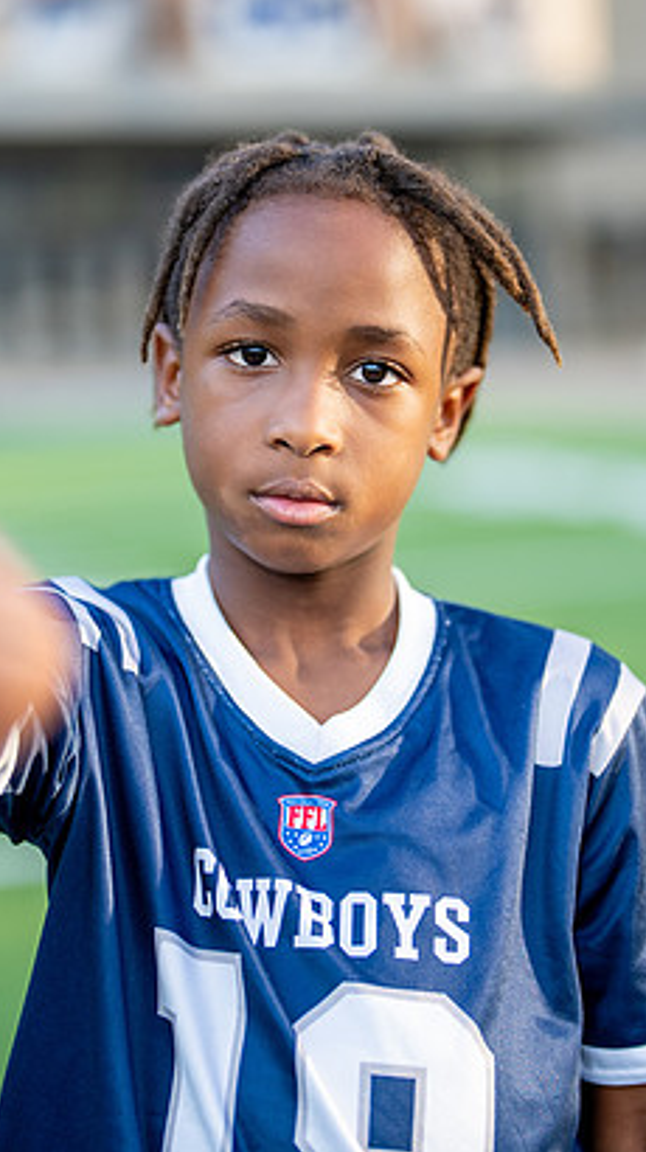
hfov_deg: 14.0
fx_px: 2624
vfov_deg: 24.7
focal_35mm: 86
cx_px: 302
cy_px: 541
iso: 100
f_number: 1.2
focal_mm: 50
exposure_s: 1/1250
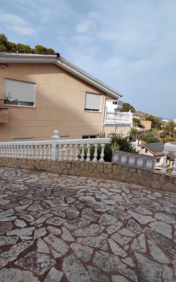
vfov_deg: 77.2
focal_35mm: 23
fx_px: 177
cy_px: 139
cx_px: 72
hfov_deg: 52.7
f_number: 2.2
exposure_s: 1/1901
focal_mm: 1.64
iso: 40
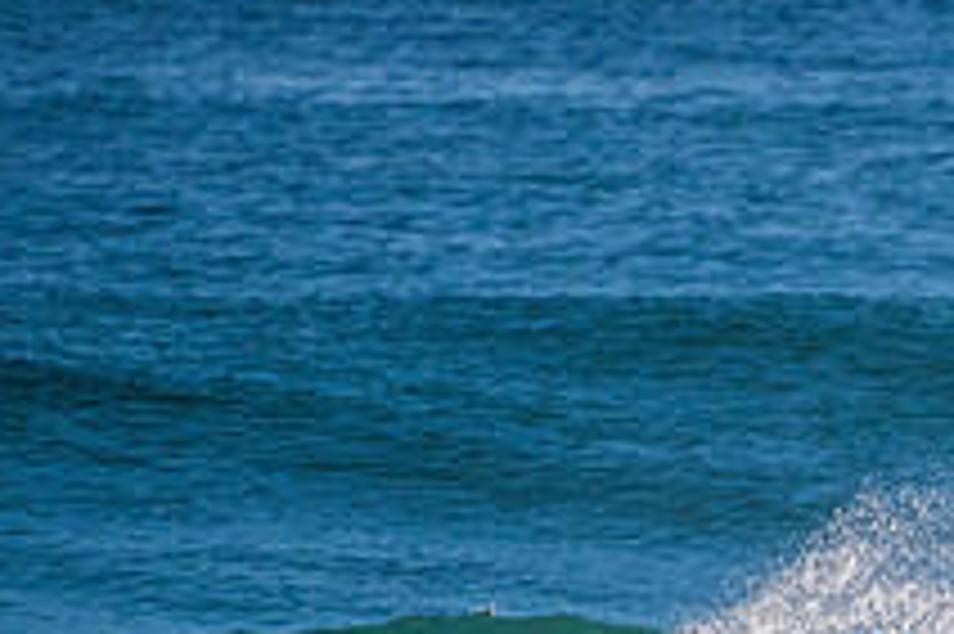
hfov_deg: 1.5
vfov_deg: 1.0
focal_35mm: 1368
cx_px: 1188
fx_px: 36223
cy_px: 731
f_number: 5.6
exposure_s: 1/2000
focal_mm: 500
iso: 1000
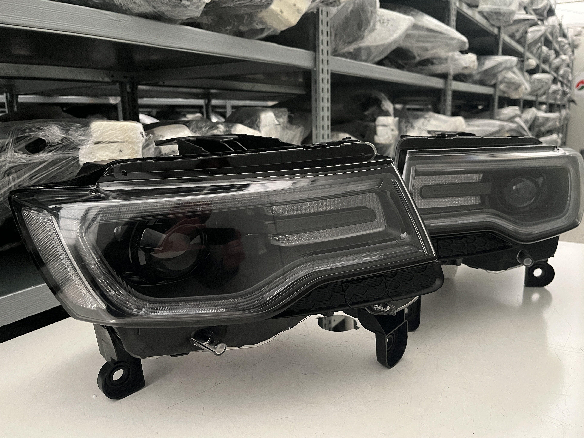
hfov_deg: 65.3
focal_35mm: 27
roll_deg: +1.1
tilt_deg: -13.2
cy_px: 218
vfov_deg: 51.4
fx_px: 455
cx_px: 302
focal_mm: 5.1
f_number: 1.6
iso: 640
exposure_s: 1/34
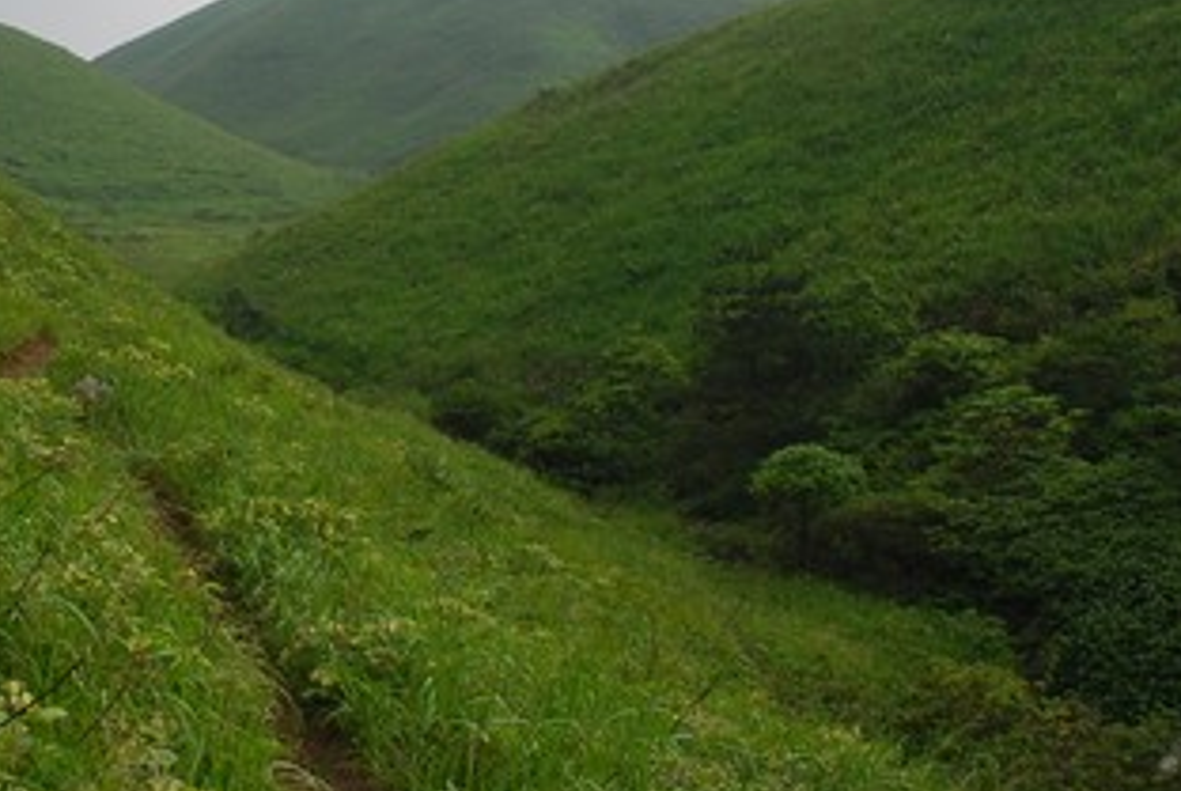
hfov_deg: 31.8
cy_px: 78
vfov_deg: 21.5
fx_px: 2037
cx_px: 307
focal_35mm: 62
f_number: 6.3
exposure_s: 1/100
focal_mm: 18
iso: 100
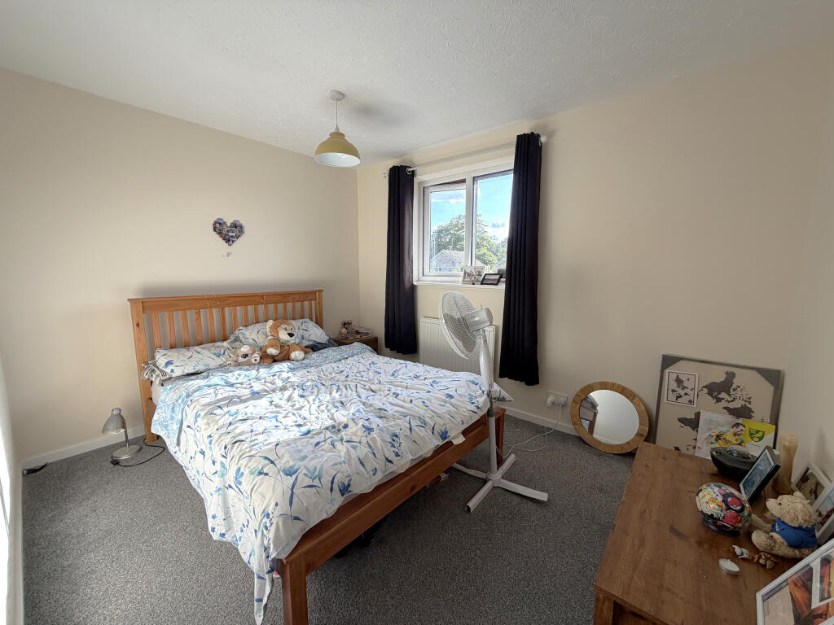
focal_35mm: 14
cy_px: 312
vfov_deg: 85.7
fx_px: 337
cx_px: 417
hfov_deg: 102.1
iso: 40
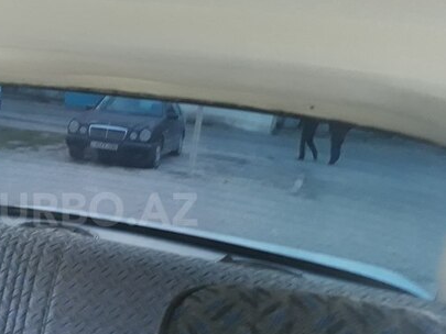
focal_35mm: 44
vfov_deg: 32.7
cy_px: 209
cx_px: 85
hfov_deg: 41.0
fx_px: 567
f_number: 1.9
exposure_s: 1/17
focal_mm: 3.6
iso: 400
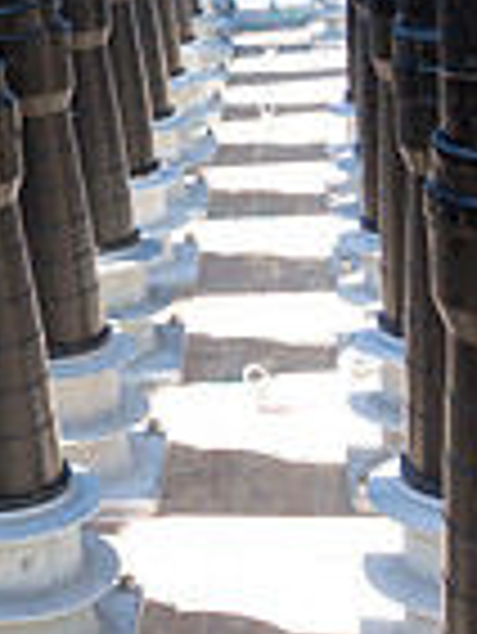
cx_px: -324
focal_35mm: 95
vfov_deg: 20.5
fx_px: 1743
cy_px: 160
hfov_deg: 14.2
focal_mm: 8.8
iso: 125
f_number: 4
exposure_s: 1/160
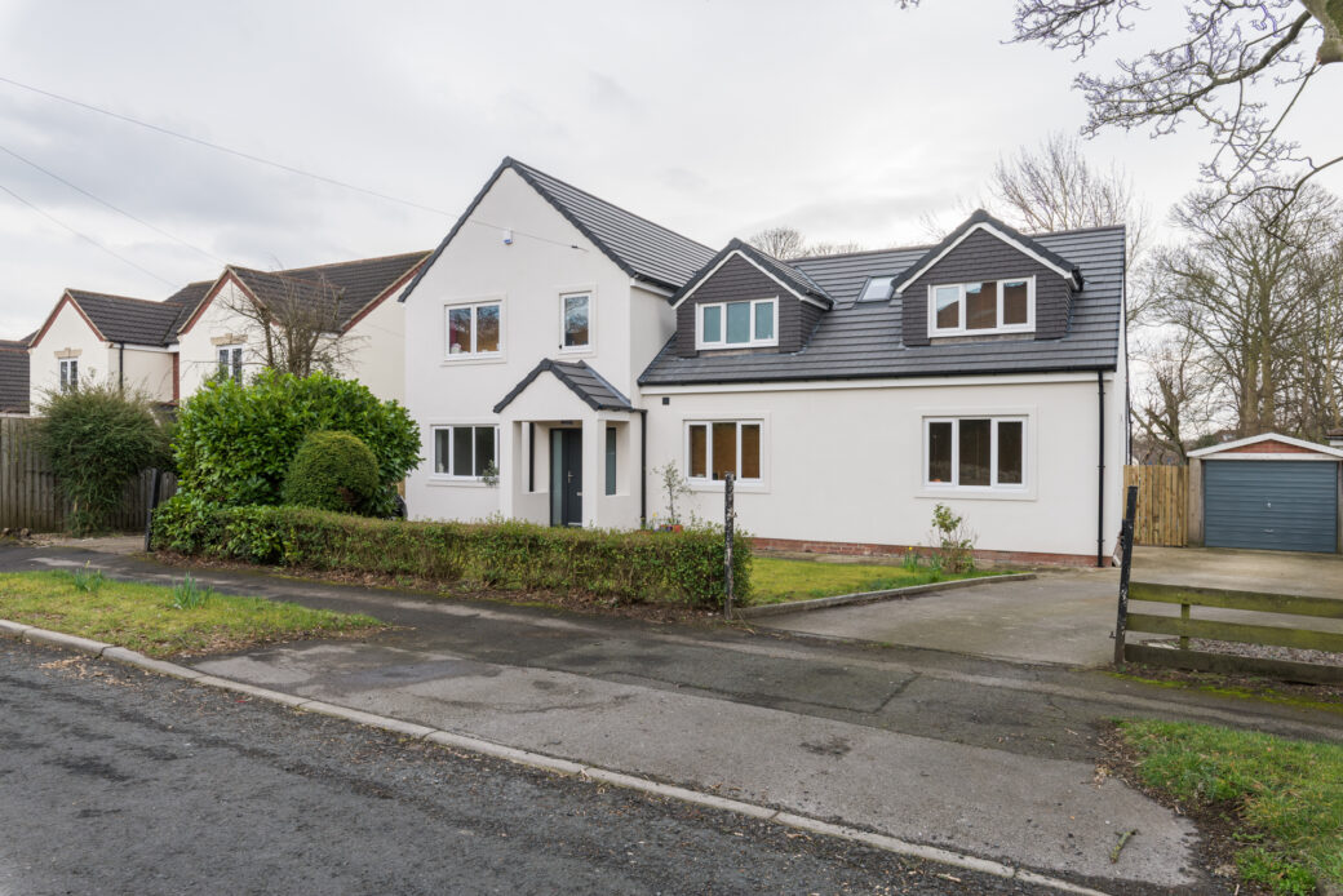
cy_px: 448
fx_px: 896
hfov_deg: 73.7
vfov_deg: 53.2
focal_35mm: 24
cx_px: 672
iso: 200
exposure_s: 1/100
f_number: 9
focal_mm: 24
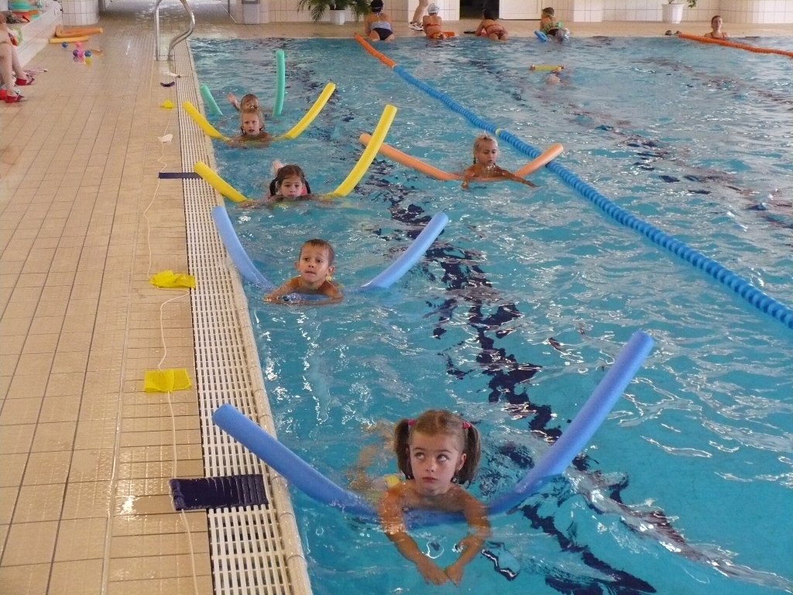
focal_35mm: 60
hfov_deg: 32.2
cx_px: 396
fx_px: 1375
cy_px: 298
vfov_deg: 24.4
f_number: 3.1
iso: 640
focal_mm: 9.9
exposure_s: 1/125
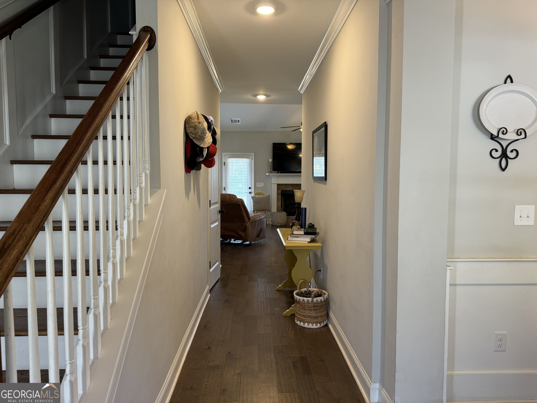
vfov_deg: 56.8
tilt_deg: -5.1
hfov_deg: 71.6
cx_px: 268
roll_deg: -0.7
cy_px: 202
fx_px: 372
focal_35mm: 24
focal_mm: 6.76
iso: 125
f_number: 1.78
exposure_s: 1/60
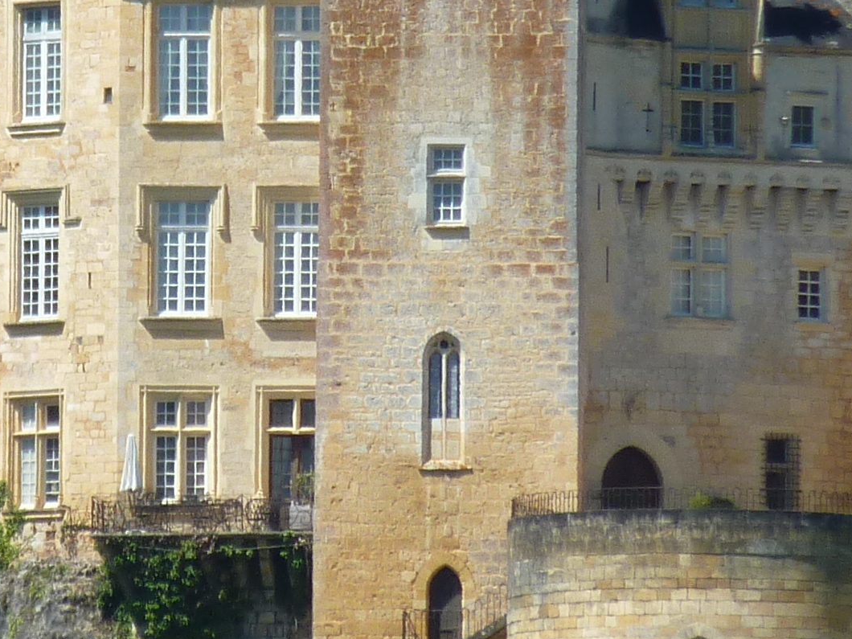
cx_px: -23
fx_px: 25401
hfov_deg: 1.9
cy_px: 43
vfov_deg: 1.4
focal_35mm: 1032
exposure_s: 1/400
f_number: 4.9
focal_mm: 49.2
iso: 80
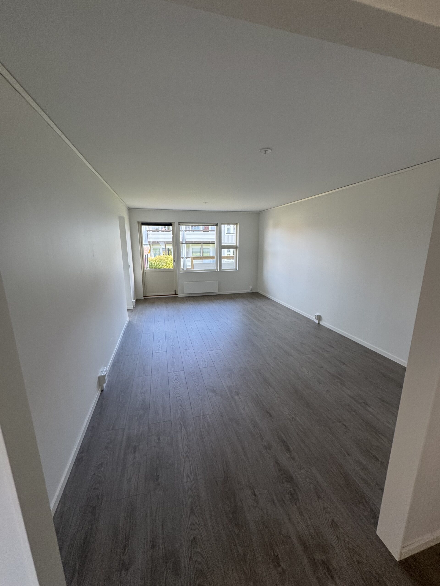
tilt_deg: -10.9
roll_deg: -0.4
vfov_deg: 102.1
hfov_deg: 85.7
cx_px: 220
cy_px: 293
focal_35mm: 14
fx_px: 237
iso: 160
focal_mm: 2.22
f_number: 2.2
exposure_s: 1/99
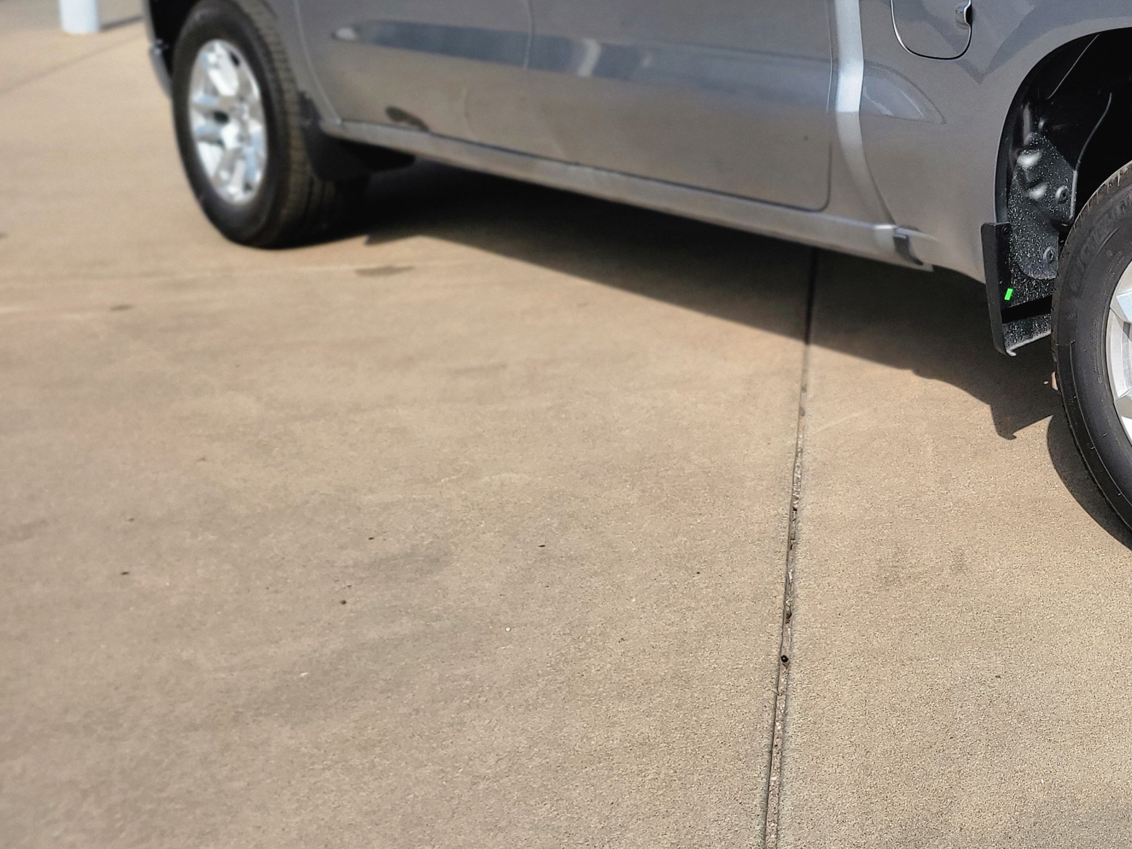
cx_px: 1187
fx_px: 1668
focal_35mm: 51
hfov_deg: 33.5
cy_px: -5
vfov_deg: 26.9
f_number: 1.8
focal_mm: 6.7
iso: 16
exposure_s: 1/1704
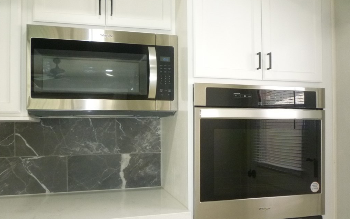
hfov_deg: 61.2
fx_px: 296
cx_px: 174
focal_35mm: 31
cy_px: 128
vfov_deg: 40.5
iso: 400
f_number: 3.3
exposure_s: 1/80
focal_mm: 5.2
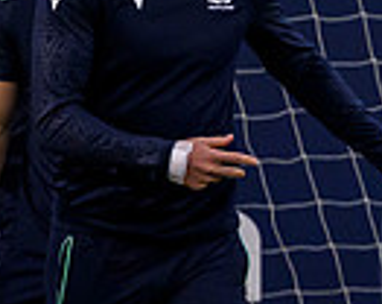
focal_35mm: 1356
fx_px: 15285
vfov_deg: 1.1
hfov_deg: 1.4
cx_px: 1126
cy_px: 287
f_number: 2.8
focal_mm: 200
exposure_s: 1/500
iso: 3200
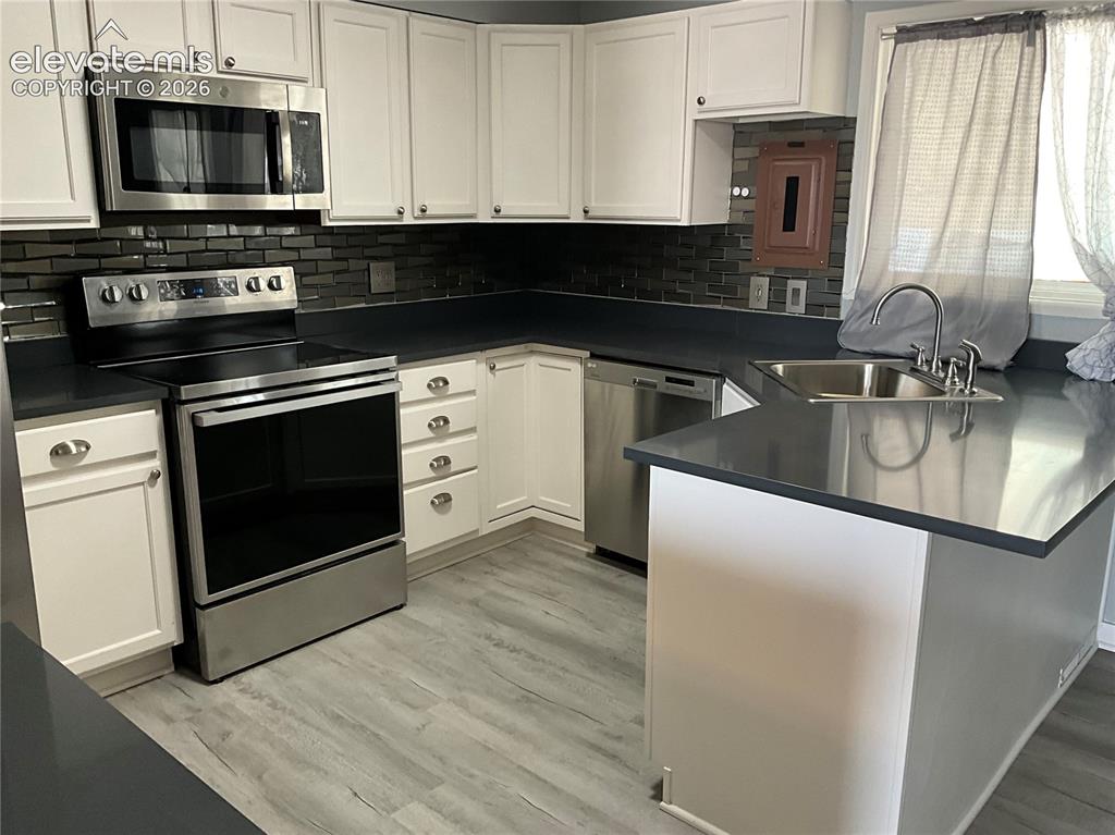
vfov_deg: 48.2
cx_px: 558
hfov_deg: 61.7
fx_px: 934
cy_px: 418
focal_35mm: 29
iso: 125
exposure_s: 1/60
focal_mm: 3
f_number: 1.8
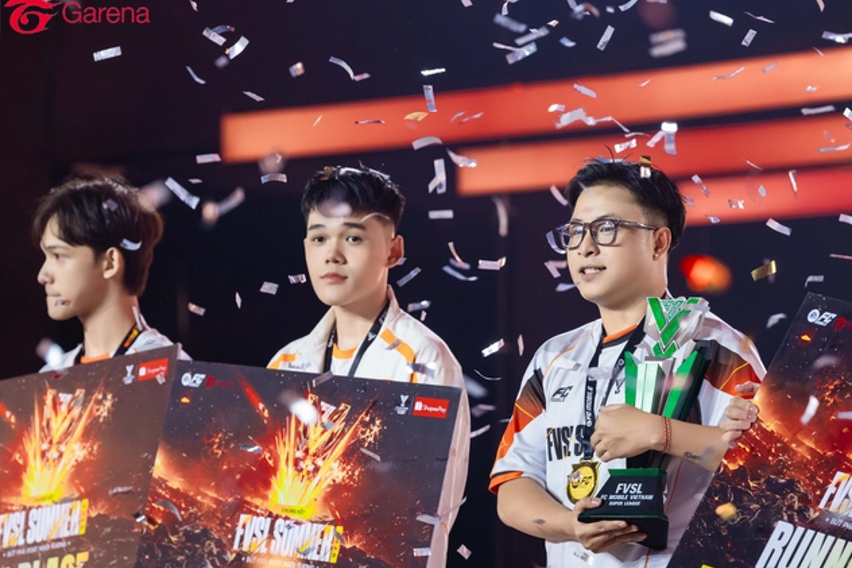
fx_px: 6057
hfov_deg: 8.0
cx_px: 516
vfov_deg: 5.4
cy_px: 419
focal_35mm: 256
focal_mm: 165
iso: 1600
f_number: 4
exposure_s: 1/320
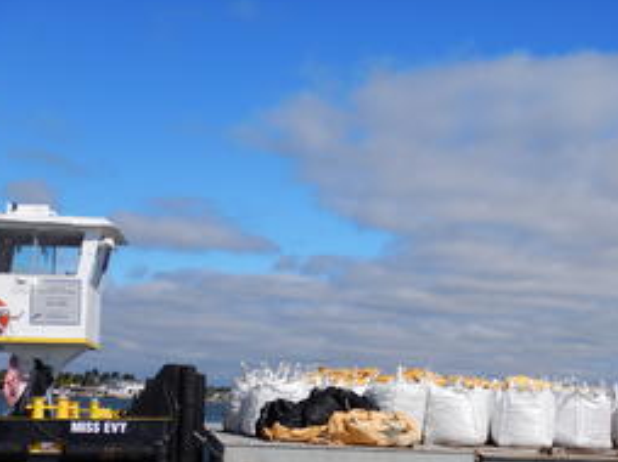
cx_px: 455
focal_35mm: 63
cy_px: 328
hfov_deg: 30.3
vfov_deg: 23.1
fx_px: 1124
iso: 125
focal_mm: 7.2
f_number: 8.4
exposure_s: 1/500
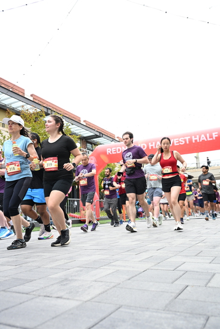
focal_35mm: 31
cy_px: 164
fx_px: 284
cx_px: 110
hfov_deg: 42.3
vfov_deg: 60.3
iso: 2000
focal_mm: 31
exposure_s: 1/640
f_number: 4
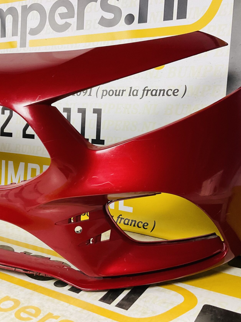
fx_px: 362
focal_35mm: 39
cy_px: 162
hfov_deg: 36.6
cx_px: 94
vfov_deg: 47.9
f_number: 1.8
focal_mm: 3
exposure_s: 1/50
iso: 125
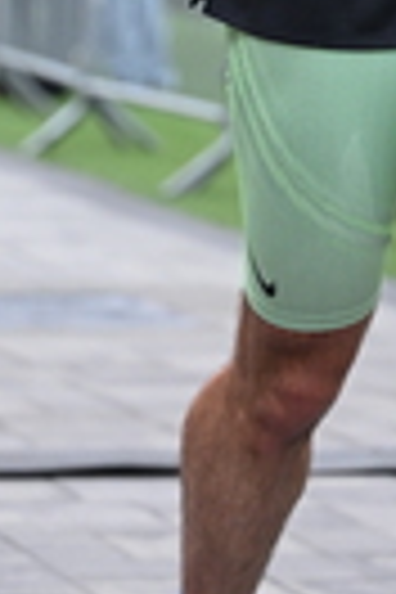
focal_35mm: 341
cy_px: -342
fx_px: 5626
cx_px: 344
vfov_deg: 6.0
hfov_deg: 4.0
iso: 1000
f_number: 2.8
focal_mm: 82
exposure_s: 1/1600
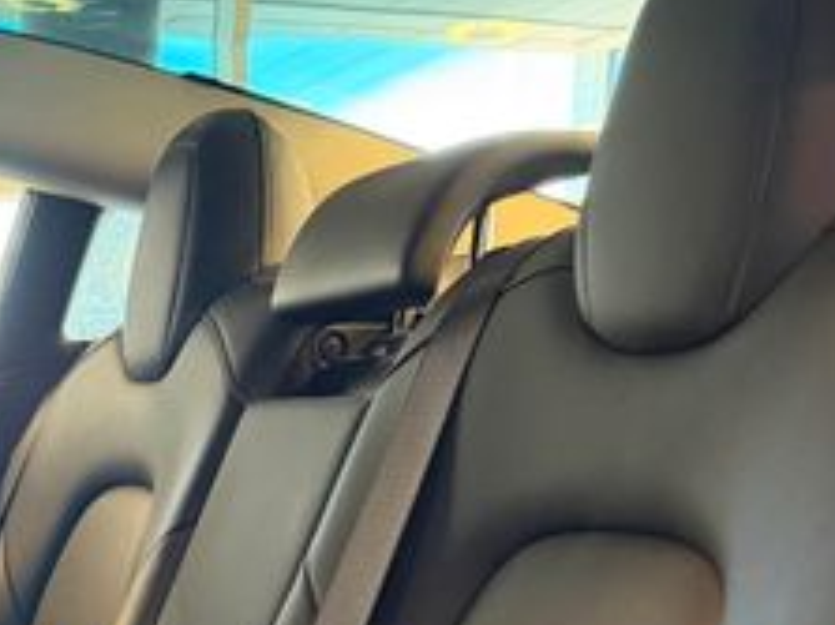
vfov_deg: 20.0
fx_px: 1664
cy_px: 741
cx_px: -124
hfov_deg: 25.7
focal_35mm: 69
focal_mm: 6.76
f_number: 1.78
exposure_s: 1/60
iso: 500
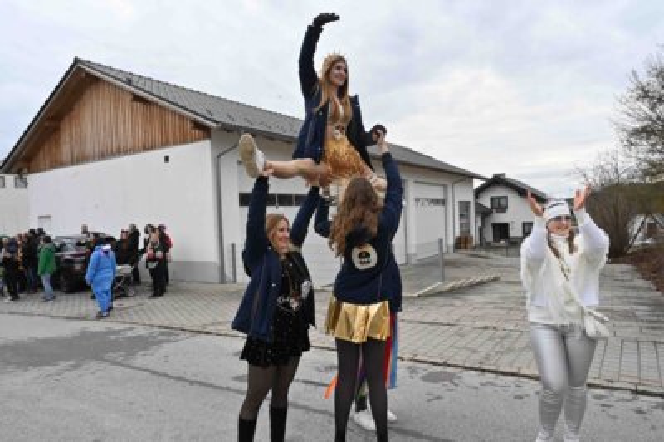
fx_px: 442
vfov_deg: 53.1
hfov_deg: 73.8
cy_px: 221
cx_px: 332
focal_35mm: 24
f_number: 13
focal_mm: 24
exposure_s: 1/640
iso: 2500
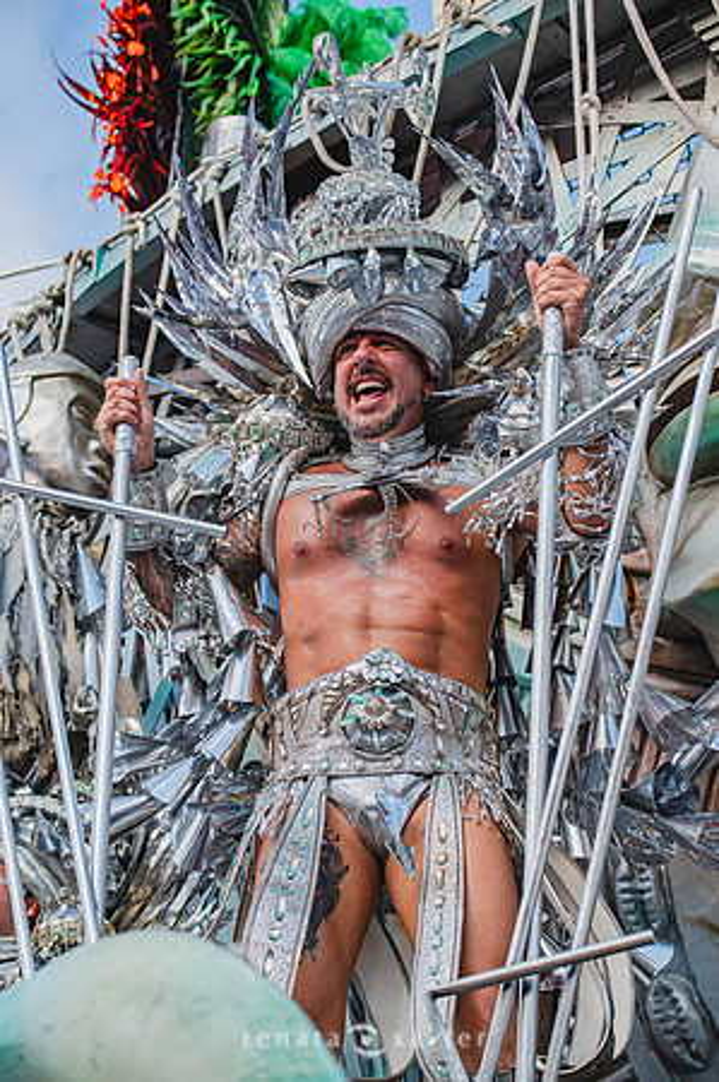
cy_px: 541
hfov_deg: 19.4
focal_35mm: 70
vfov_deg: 28.9
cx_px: 360
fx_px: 2102
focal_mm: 70
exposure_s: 1/1600
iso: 400
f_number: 5.6
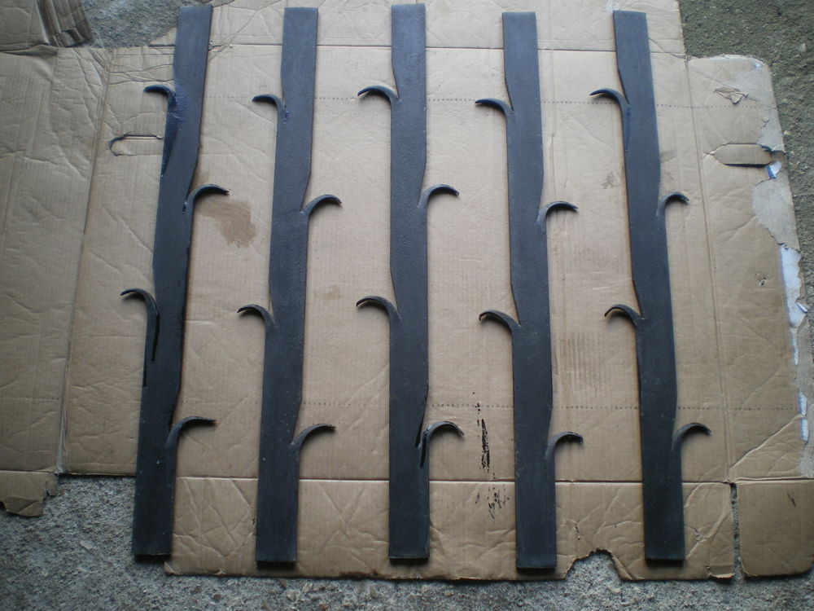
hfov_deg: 51.4
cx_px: 407
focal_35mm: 36
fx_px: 847
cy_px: 306
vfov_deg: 39.7
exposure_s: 1/50
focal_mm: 6.3
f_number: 3.1
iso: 64
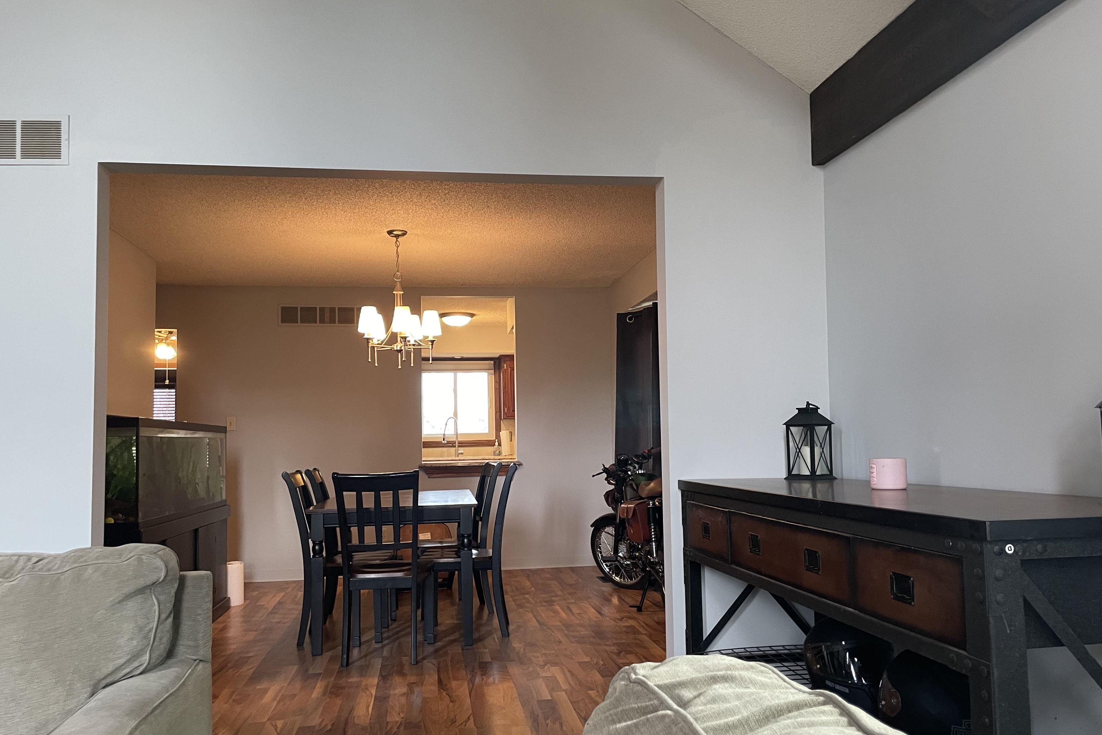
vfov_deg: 46.4
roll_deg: +1.6
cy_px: 395
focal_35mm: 28
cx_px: 556
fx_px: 857
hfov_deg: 65.5
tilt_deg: +1.9
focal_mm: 4.2
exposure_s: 1/60
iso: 250
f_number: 1.6
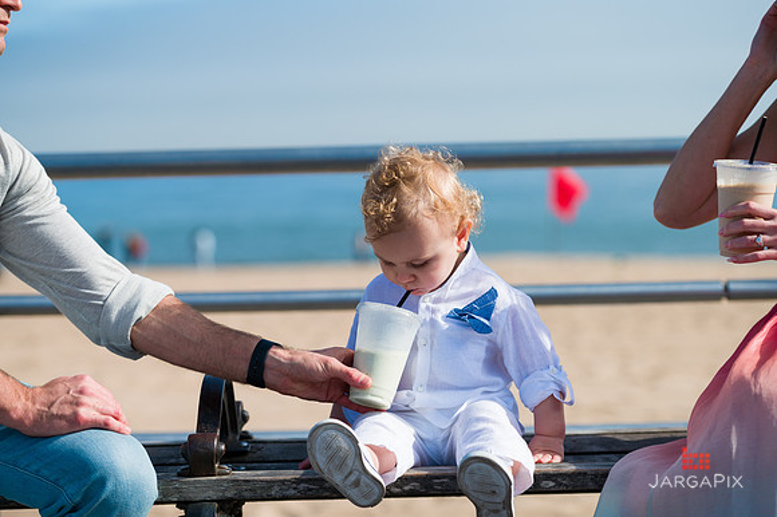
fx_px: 2373
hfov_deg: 18.6
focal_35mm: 110
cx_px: 388
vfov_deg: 12.4
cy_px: 258
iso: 200
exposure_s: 1/2500
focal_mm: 110
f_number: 4
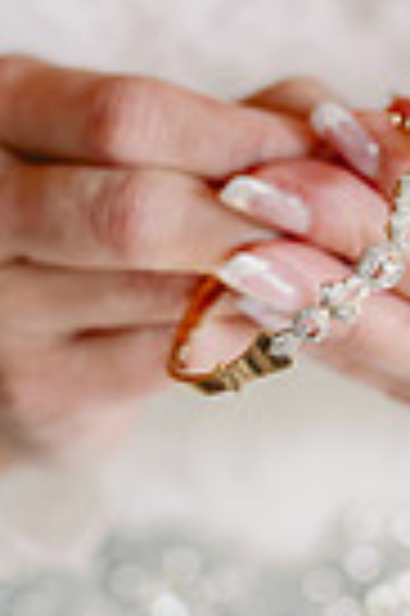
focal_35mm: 204
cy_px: 36
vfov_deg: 10.0
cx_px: 257
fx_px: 3494
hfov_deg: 6.7
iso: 1000
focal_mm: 62
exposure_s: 1/125
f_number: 2.8
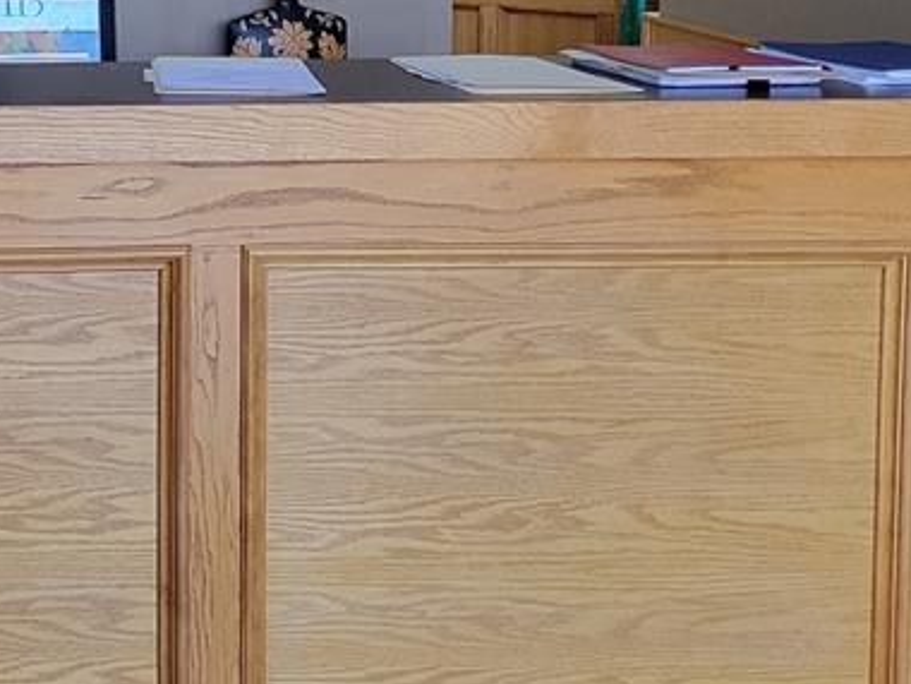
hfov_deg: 25.0
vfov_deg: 20.3
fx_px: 1842
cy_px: -5
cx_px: -192
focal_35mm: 70
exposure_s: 1/120
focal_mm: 5.4
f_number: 1.8
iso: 320
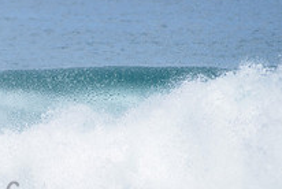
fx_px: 11021
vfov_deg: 1.0
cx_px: -1
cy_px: 191
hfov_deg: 1.5
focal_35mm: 1405
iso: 250
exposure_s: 1/2500
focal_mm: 500
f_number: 6.3
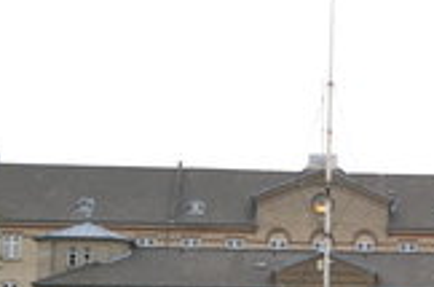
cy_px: 274
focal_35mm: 104
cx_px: 474
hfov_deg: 18.9
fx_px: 1250
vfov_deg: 12.9
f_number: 9
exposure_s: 1/80
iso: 100
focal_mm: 28
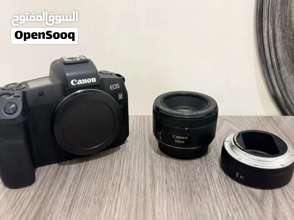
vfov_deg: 56.8
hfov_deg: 71.6
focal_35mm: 24
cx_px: 147
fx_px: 204
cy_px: 110
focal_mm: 6.76
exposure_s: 1/33
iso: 640
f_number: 1.78
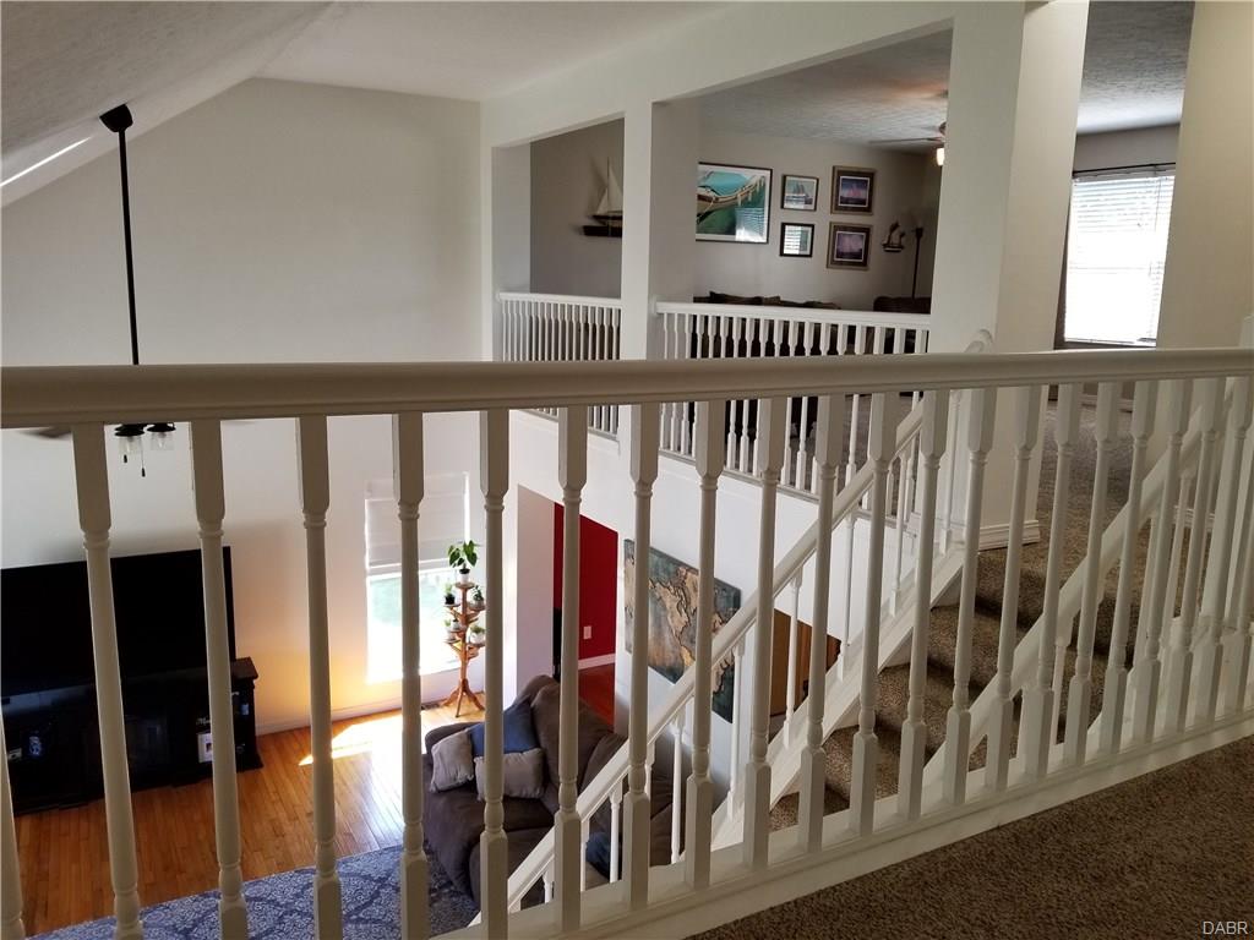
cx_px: 627
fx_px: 942
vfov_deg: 53.1
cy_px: 470
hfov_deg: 67.3
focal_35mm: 26
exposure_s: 1/60
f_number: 1.7
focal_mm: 4.3
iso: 80
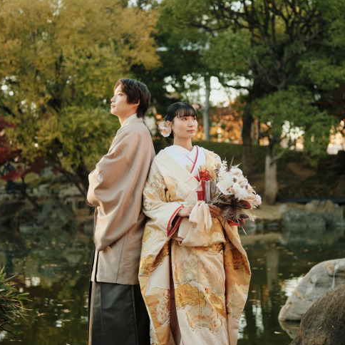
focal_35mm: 73
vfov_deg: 23.6
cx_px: 197
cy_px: 145
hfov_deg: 23.7
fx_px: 823
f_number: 2.8
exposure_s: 1/250
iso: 640
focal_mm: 63
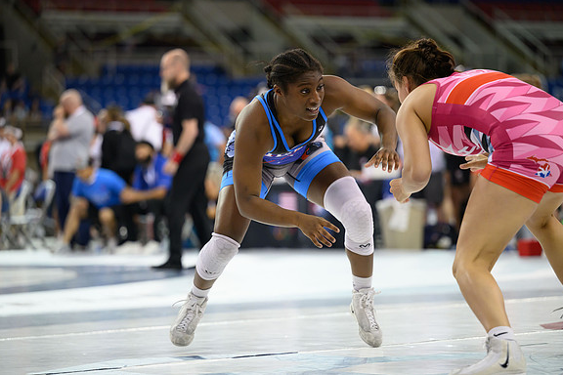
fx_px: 2127
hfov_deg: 15.1
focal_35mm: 136
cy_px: 187
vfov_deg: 10.1
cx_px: 282
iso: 2500
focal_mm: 135
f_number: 2.8
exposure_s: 1/800
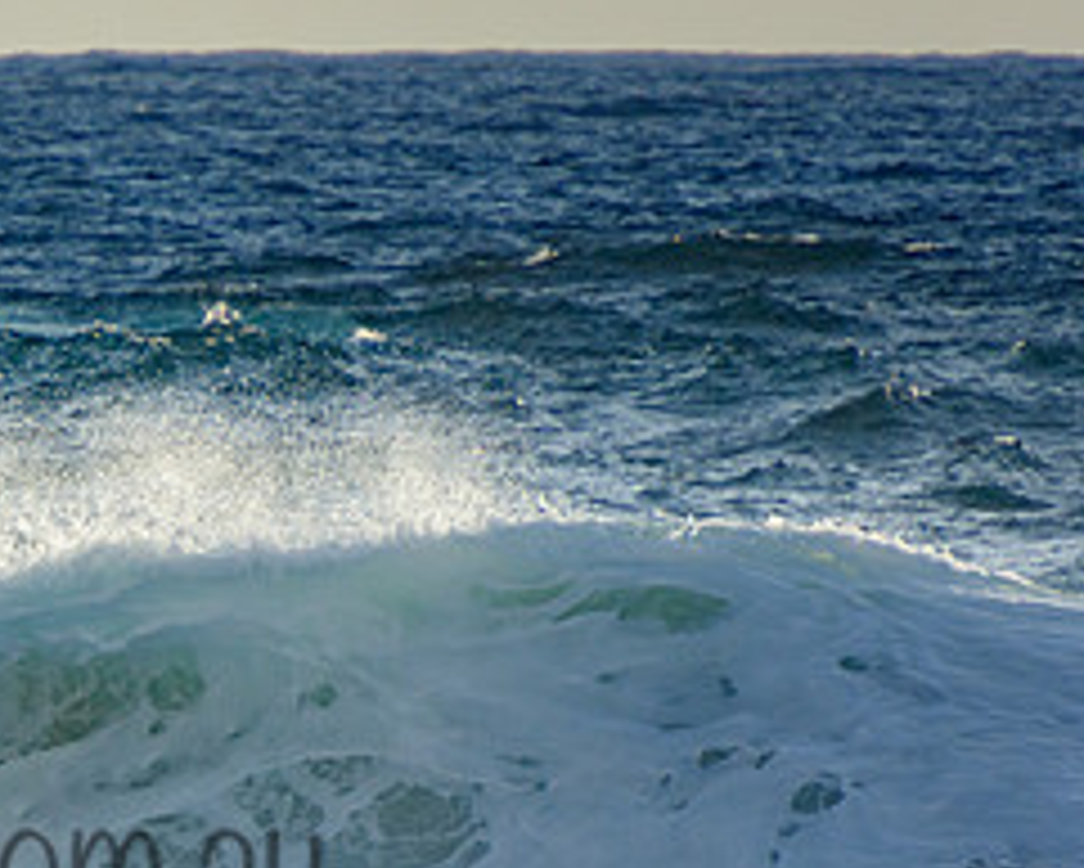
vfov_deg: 1.2
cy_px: 812
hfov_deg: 1.5
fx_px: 42334
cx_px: -153
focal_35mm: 1319
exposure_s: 1/2000
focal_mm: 390
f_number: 5.6
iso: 280
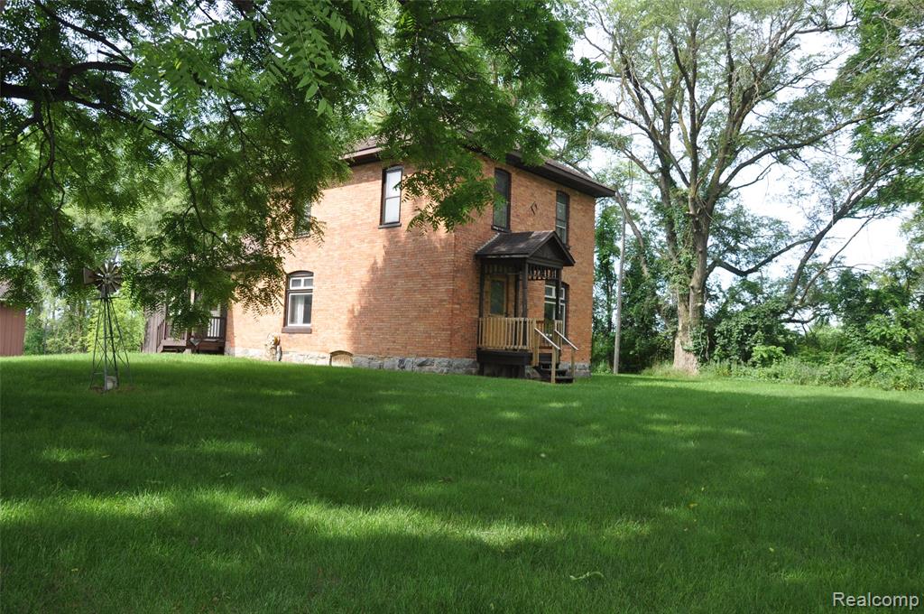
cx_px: 462
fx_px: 692
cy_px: 307
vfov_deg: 47.8
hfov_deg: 67.4
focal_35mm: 27
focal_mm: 18
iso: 200
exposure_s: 1/200
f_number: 5.6
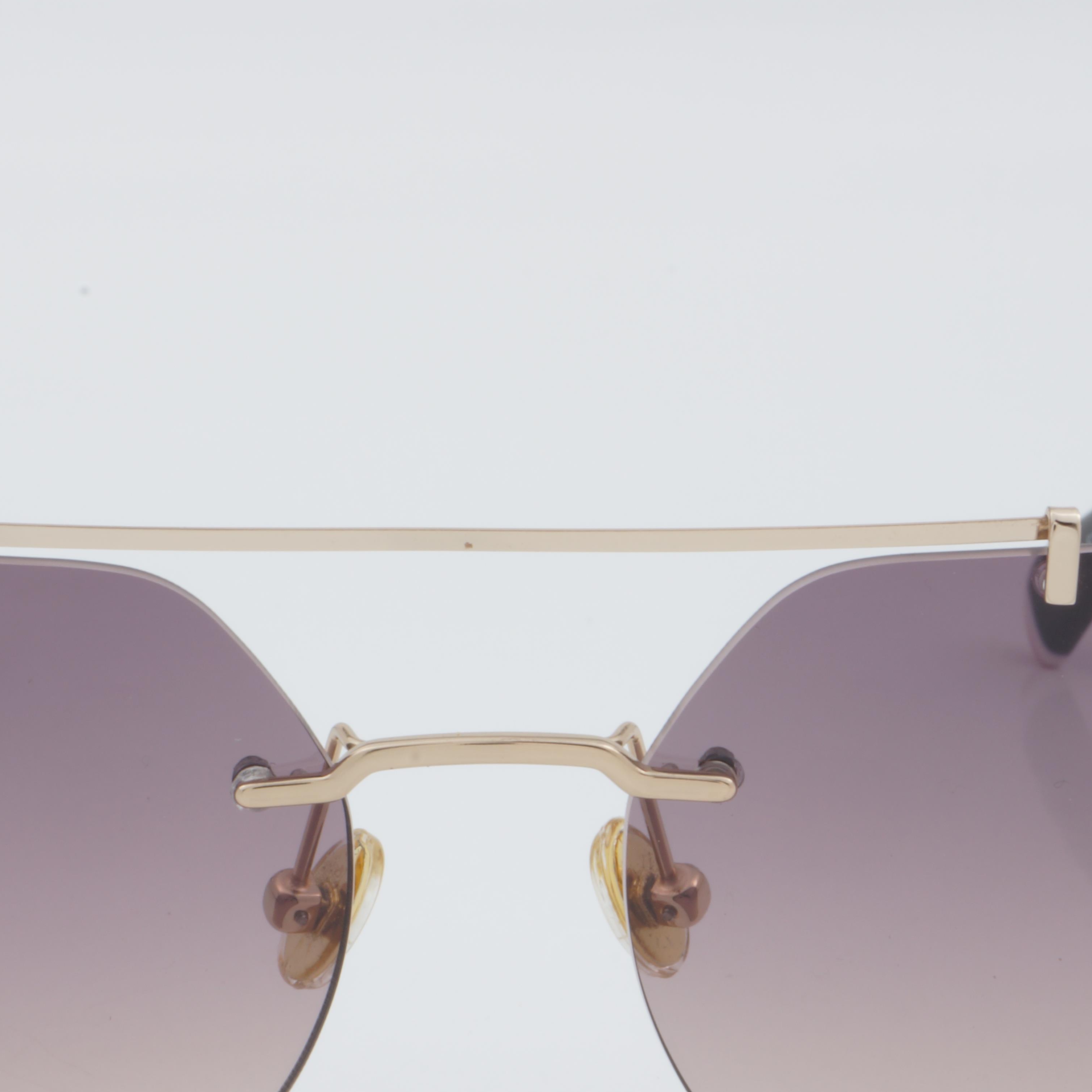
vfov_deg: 12.5
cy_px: 699
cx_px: 484
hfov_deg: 12.5
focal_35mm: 140
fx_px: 4991
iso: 100
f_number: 32
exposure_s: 1/3
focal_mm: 55
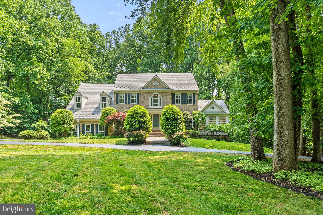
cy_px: 108
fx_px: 233
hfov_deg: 69.4
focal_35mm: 26
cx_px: 162
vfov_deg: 49.5
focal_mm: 26
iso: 320
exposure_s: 1/50
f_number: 14
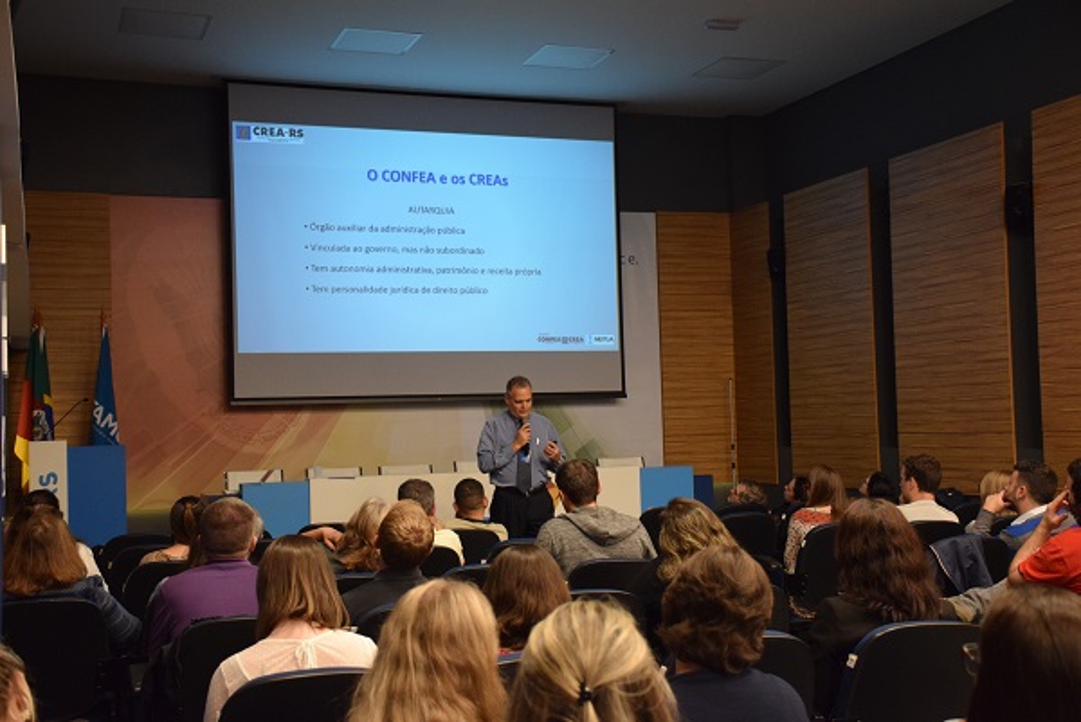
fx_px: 1352
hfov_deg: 43.6
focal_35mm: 45
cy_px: 361
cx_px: 540
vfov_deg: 29.9
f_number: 4
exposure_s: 1/60
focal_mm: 30
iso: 2500
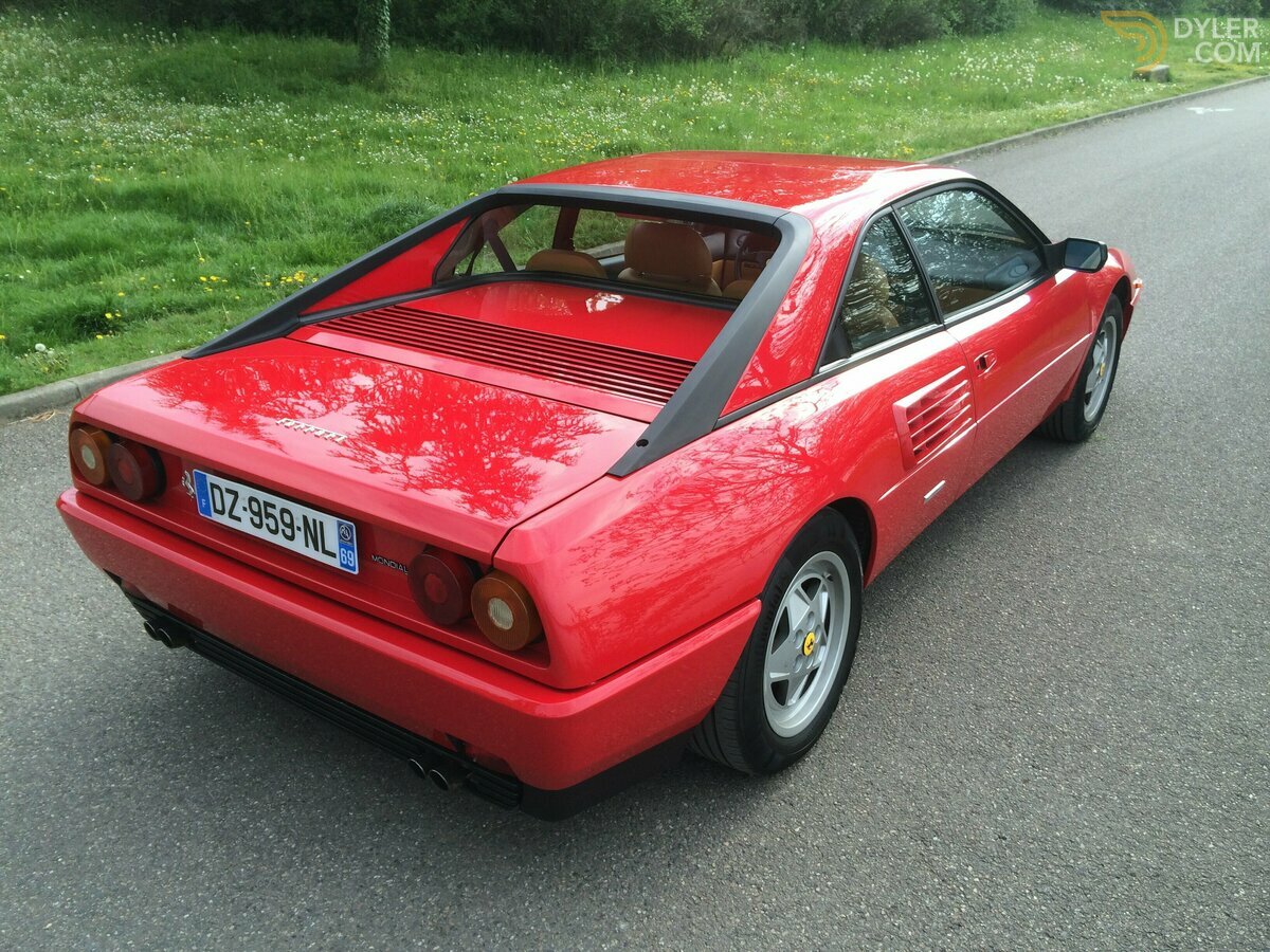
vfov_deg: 48.2
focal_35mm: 29
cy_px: 476
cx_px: 635
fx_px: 1064
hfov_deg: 61.7
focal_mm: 4.15
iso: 32
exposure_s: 1/471
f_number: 2.2
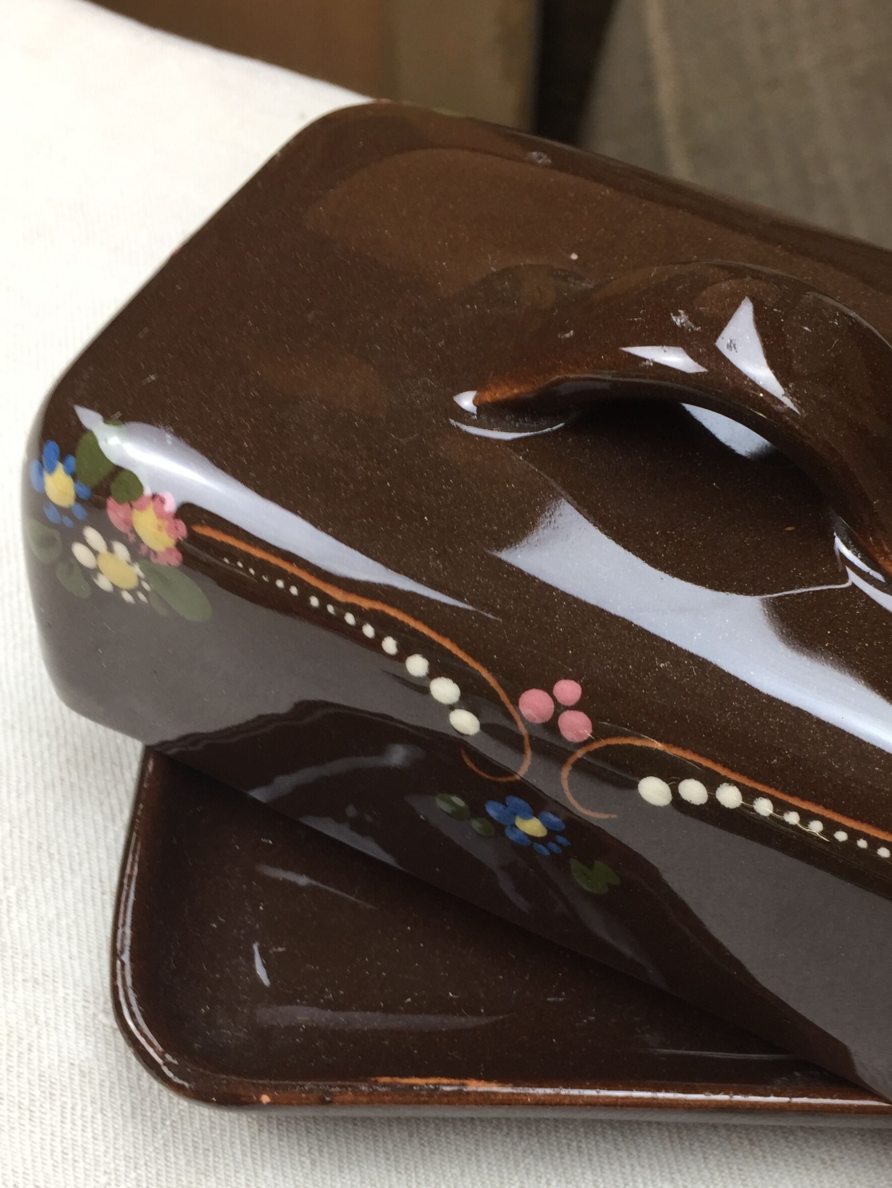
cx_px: 571
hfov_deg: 35.7
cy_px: 732
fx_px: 1374
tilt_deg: -57.0
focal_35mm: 40
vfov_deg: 46.4
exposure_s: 1/33
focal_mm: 4.15
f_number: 2.2
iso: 40
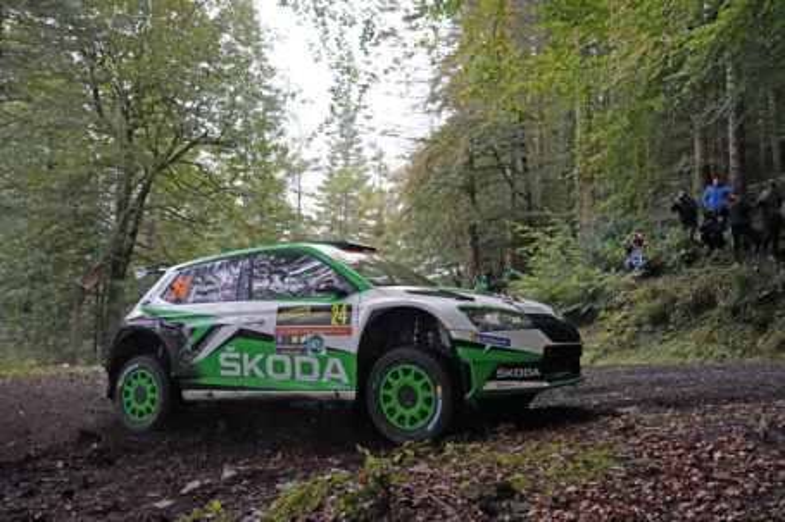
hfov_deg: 61.9
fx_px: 654
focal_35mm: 30
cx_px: 392
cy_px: 261
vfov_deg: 43.6
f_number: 4
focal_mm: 30
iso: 6400
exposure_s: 1/500
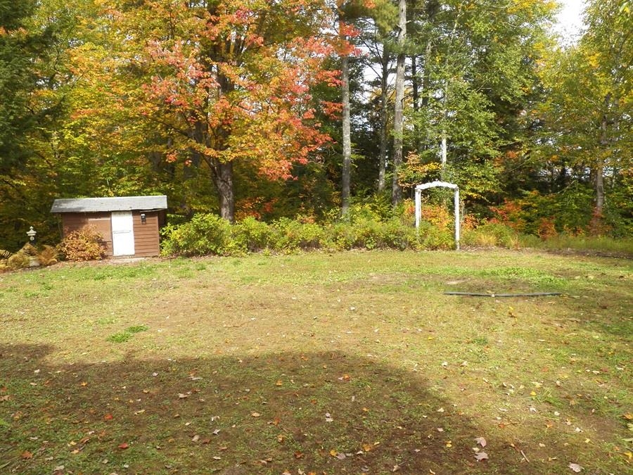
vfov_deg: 49.7
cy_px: 238
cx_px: 316
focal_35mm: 28
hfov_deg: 63.4
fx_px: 512
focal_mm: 4.9
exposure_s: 1/400
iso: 125
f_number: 4
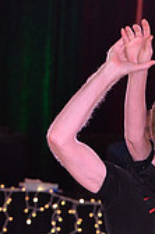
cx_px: 149
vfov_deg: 3.9
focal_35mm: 521
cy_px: 304
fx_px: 3372
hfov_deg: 2.6
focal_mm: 150
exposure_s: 1/250
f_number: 6.3
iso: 2000
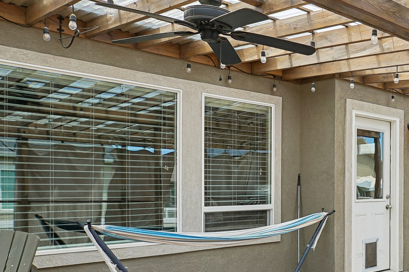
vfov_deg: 33.1
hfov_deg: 41.9
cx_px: 410
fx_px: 454
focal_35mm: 40
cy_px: 181
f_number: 8
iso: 100
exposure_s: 1/100
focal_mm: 16
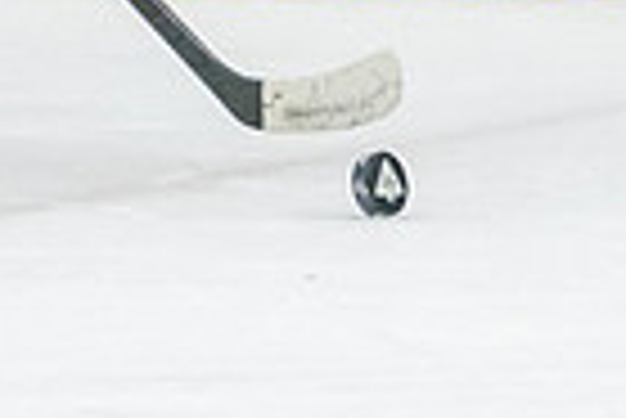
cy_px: -478
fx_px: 20540
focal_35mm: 1180
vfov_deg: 1.2
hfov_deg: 1.7
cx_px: -149
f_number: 2.8
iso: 3200
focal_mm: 145
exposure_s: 1/800
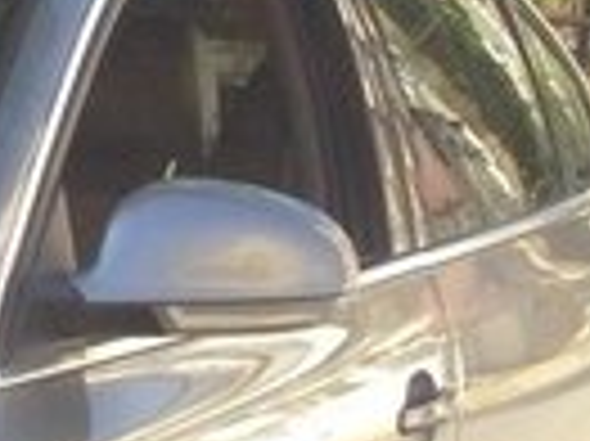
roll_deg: -2.6
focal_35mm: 166
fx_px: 2827
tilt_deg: -11.7
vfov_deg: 8.8
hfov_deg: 10.5
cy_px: 542
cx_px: -734
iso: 50
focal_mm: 4.12
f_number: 2.4
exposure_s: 1/317
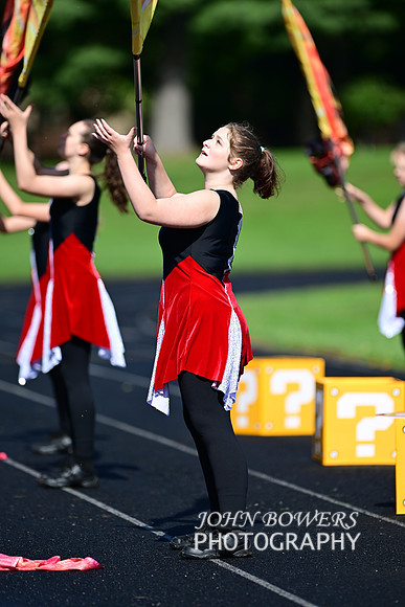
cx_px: 202
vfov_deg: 6.9
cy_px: 304
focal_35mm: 300
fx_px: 5059
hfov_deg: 4.6
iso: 90
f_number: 2.8
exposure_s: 1/1600
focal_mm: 300
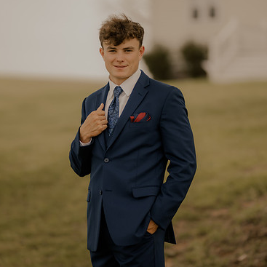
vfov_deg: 14.1
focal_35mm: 124
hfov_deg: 14.1
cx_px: 121
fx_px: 1082
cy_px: 138
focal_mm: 85
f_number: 1.4
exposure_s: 1/1600
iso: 64
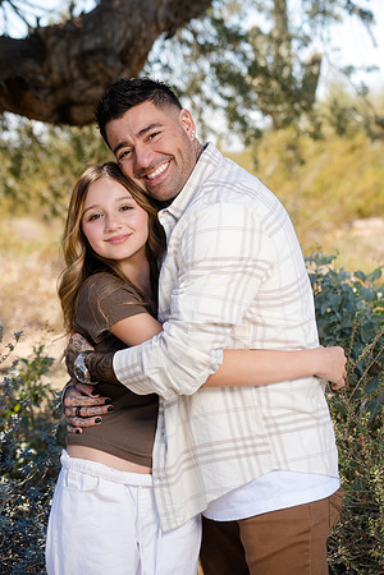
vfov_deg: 20.8
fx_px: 1568
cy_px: 288
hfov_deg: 14.0
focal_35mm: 98
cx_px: 192
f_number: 5.6
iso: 125
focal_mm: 98
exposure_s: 1/250
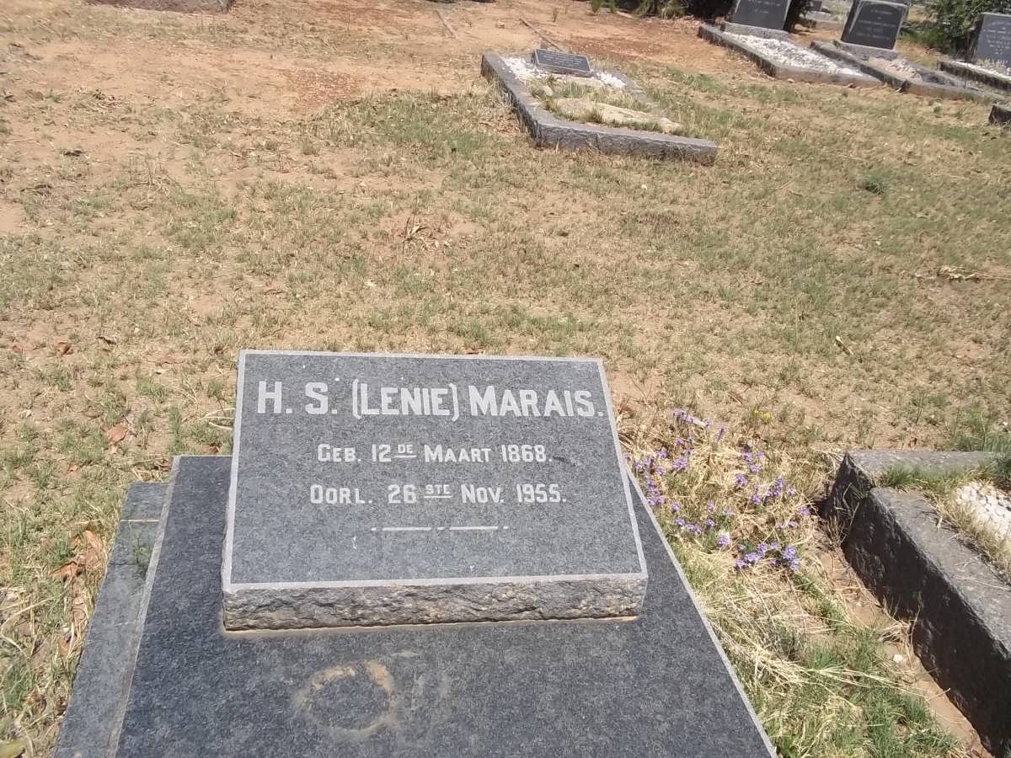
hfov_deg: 56.8
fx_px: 935
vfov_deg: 44.2
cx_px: 506
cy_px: 379
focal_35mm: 32
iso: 80
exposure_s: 1/500
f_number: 5.5
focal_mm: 5.7
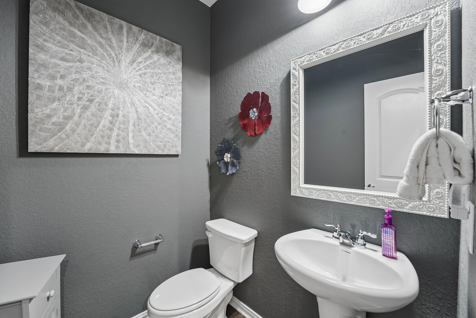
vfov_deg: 81.2
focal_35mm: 14
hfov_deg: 104.3
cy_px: 159
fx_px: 185
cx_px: 238
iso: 400
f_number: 8
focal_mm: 14
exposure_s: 1/4
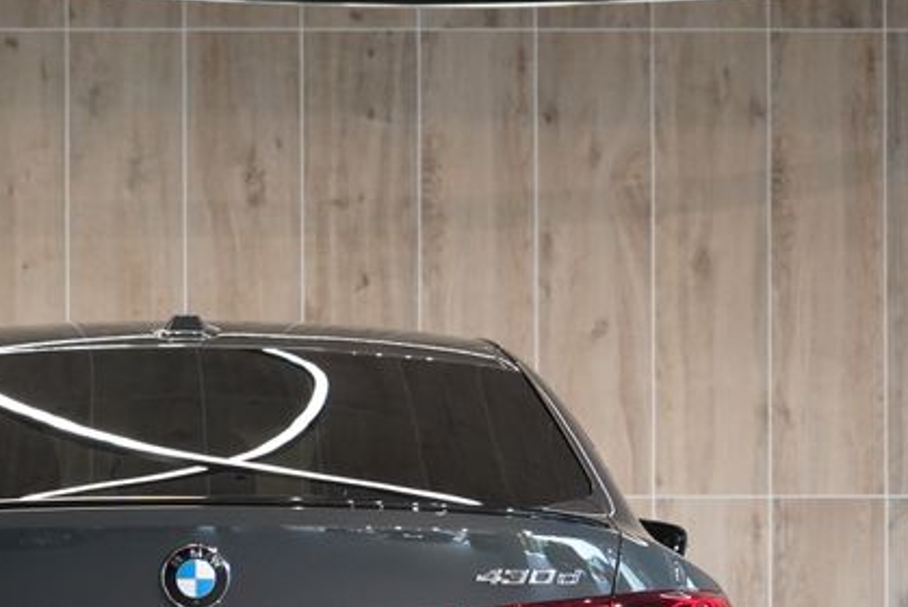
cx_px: 193
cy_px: 645
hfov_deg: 12.0
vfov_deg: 8.0
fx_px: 4316
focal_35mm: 171
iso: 5000
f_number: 5.6
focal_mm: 70
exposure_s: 1/160
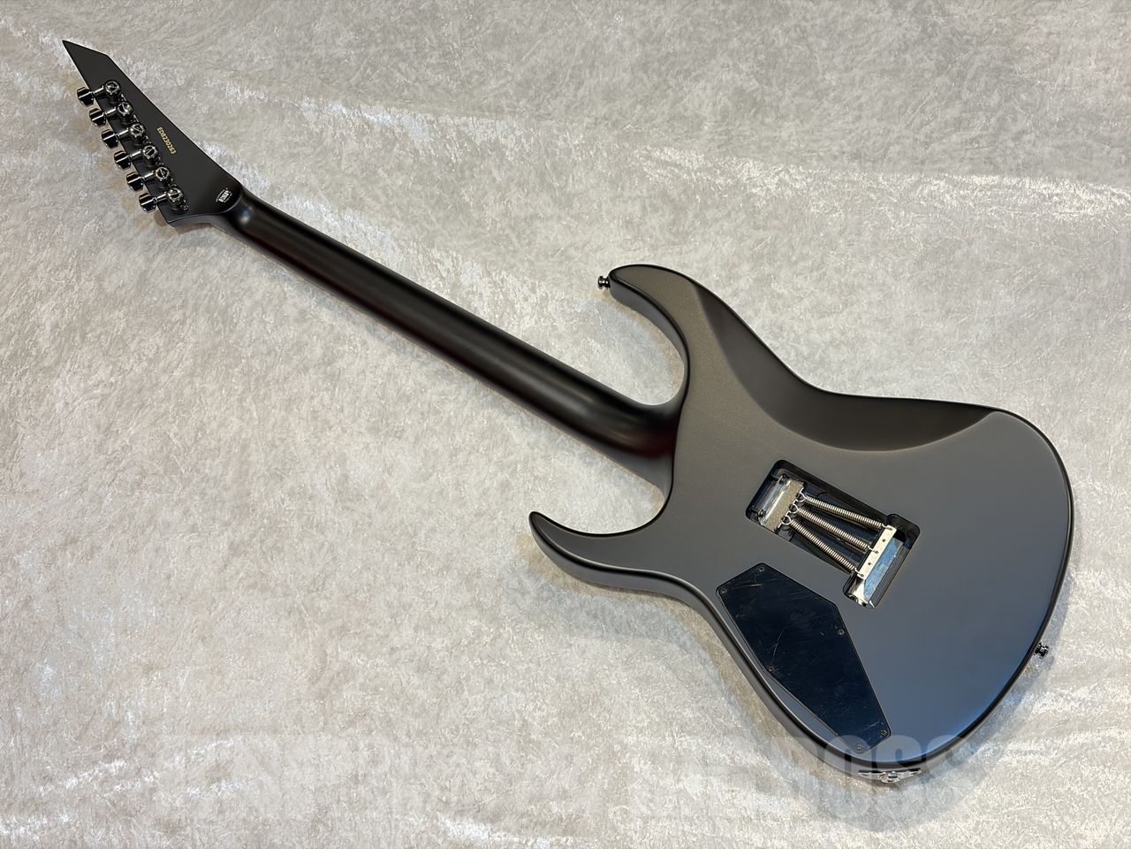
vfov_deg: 28.0
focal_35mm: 52
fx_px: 1699
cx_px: 566
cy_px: 424
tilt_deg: -66.2
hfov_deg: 36.8
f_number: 1.6
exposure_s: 1/40
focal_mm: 5.96
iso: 100
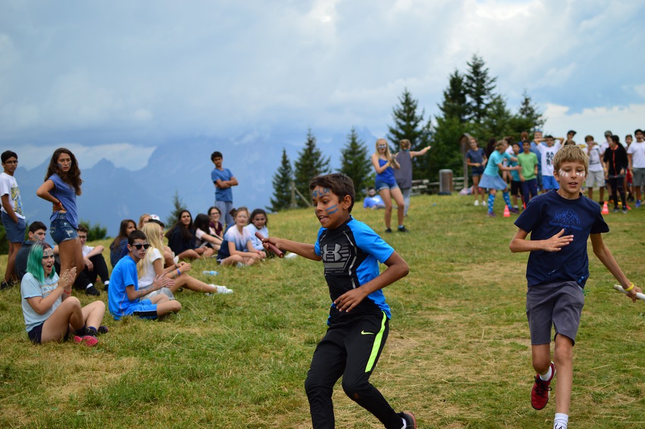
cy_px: 214
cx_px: 322
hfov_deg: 37.9
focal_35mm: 52
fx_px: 940
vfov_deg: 25.7
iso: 100
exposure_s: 1/2500
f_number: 2
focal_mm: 35
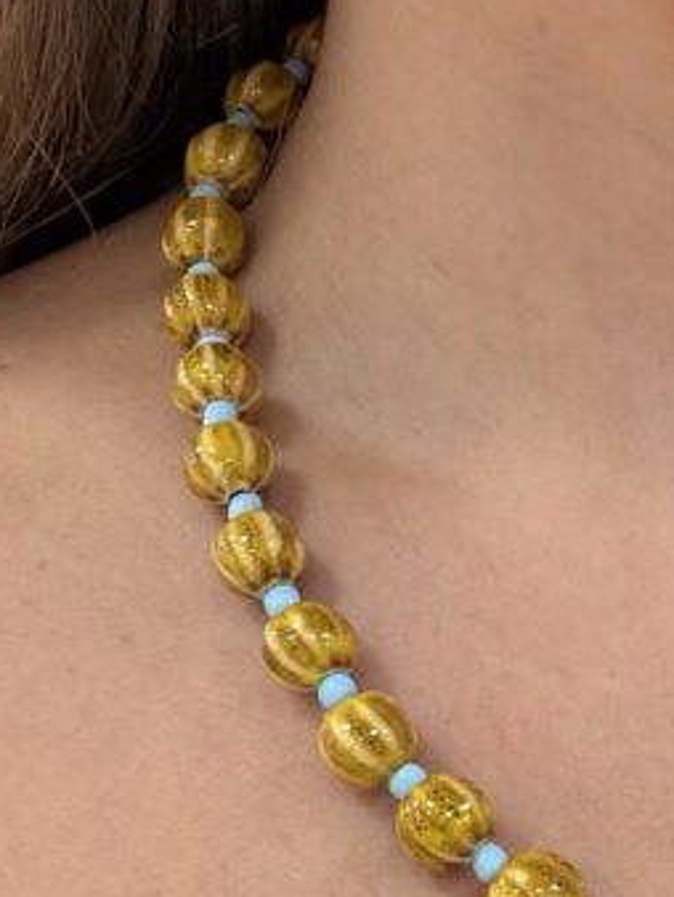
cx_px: 677
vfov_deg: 26.2
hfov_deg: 20.1
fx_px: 1841
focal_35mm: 71
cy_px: 860
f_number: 1.9
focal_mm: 2.71
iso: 80
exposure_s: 1/50
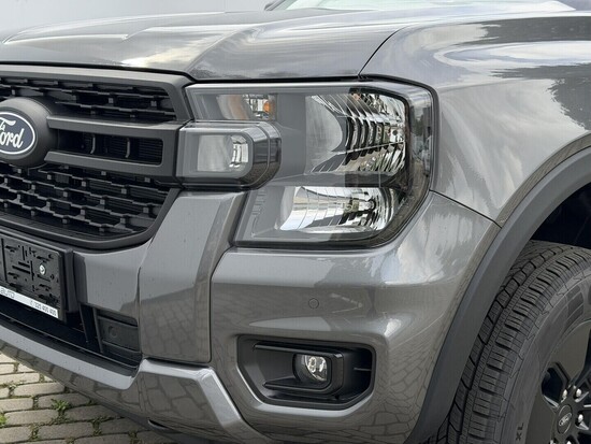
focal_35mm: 48
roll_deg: -0.6
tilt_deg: -9.7
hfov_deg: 39.6
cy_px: 222
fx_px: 820
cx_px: 296
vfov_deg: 30.3
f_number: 1.78
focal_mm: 6.76
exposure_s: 1/1000
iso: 80
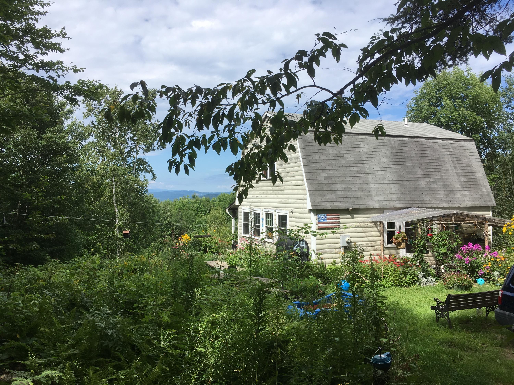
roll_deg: +0.3
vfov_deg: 48.2
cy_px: 192
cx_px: 257
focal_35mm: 29
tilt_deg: +0.0
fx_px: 431
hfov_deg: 61.7
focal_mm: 4.15
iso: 25
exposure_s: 1/1099
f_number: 2.2
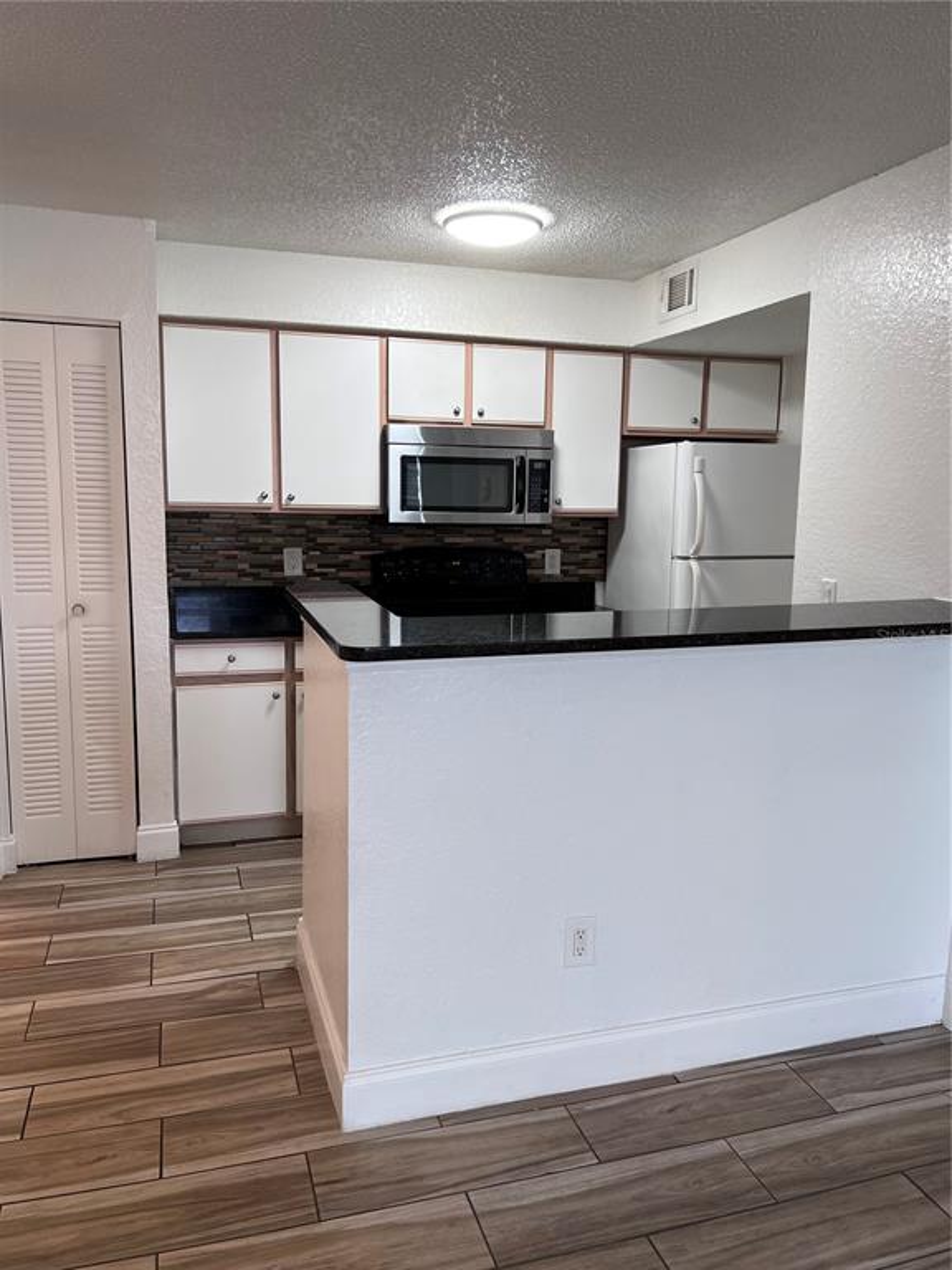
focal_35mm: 26
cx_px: 476
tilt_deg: -7.2
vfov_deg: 67.3
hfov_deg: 53.1
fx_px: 953
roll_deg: -1.2
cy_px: 635
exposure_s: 1/60
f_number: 1.5
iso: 80
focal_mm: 5.7
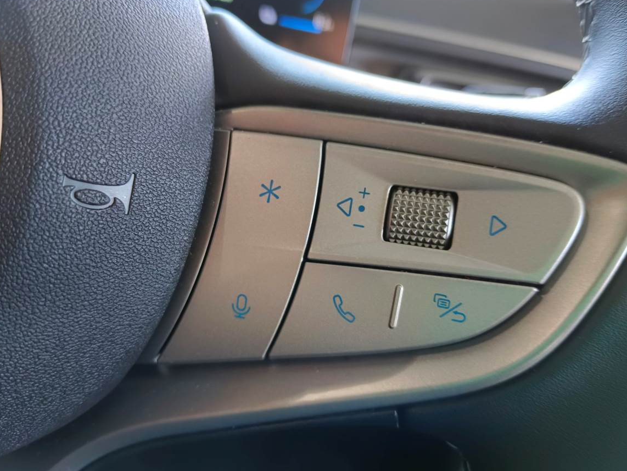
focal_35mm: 26
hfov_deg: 67.3
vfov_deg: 53.1
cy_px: 237
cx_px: 321
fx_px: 471
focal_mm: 4.84
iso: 1237
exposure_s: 1/25
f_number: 1.79
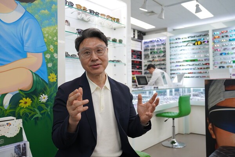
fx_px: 215
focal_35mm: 33
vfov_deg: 40.0
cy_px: 78
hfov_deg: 57.2
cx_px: 118
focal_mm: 33
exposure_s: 1/160
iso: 640
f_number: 4
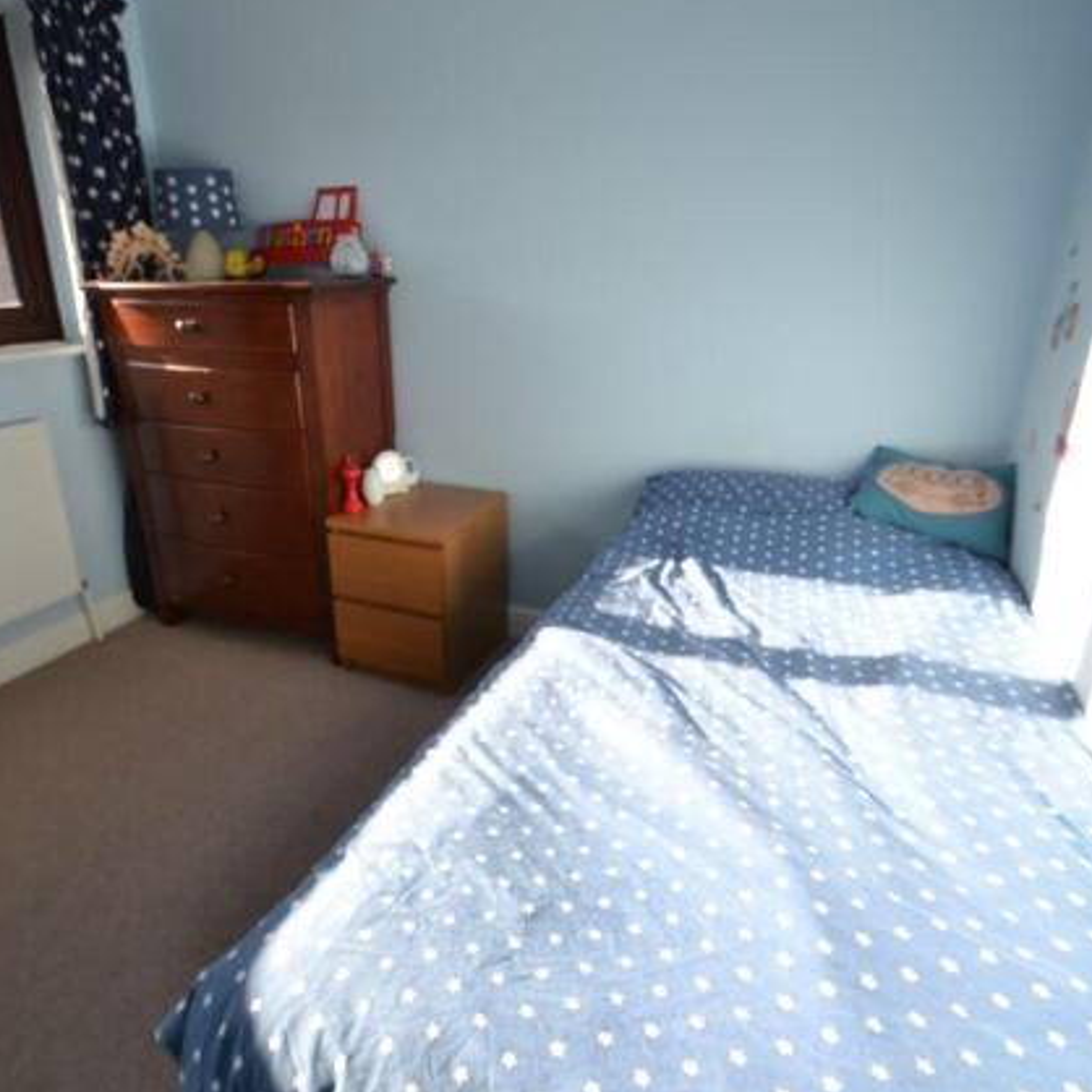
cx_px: 495
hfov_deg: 74.6
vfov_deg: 74.8
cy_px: 539
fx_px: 714
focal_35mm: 20
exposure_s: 1/60
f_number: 5.6
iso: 100
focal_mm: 10
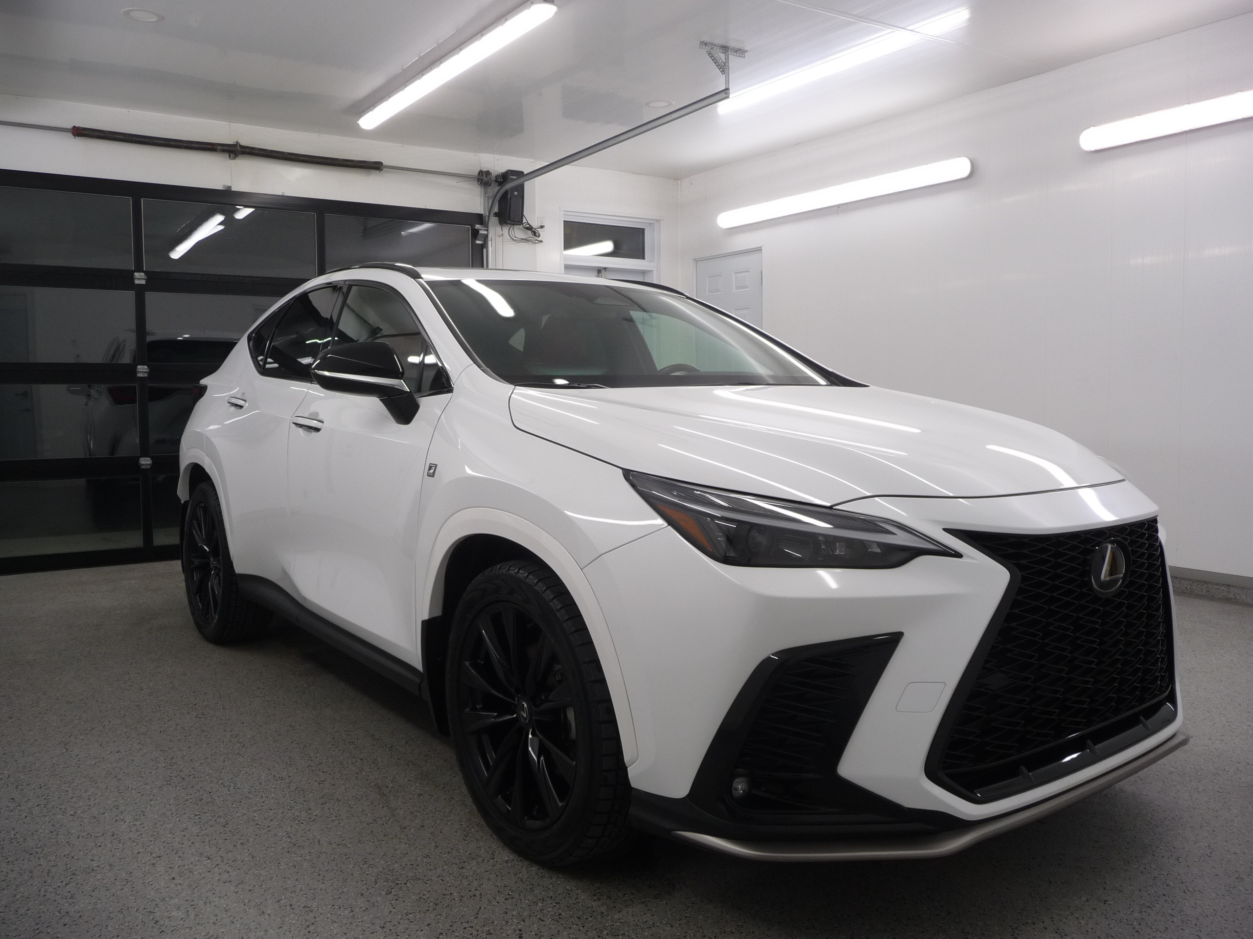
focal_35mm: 28
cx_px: 626
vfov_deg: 49.7
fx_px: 1014
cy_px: 470
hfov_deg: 63.4
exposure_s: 1/50
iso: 100
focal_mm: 4.7
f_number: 3.3
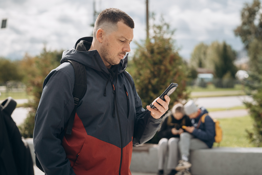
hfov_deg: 22.2
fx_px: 667
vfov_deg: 14.9
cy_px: 88
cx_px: 140
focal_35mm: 92
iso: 500
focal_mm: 86
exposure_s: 1/1000
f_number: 4
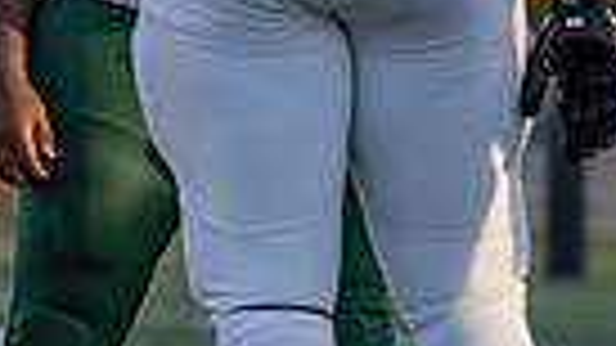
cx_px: -607
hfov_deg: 3.5
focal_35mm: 614
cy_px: -40
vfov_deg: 2.0
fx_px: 10027
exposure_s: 1/1250
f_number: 2.8
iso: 200
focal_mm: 129
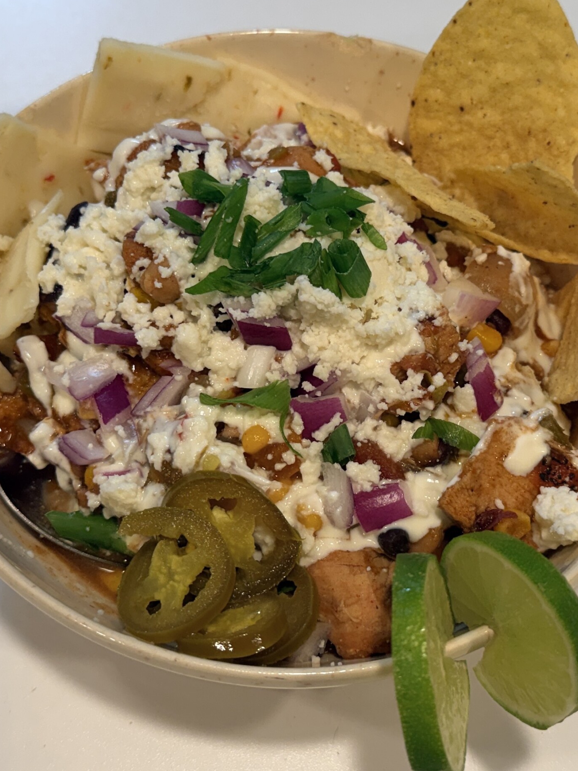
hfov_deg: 54.9
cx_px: 283
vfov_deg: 69.4
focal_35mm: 25
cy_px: 379
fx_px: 557
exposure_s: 1/120
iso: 100
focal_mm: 6.76
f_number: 1.78
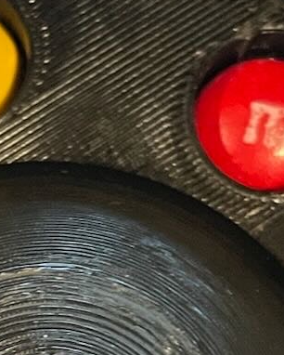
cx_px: -8
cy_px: 409
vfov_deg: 13.8
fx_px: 1428
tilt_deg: -82.9
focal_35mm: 136
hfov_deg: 11.2
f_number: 1.6
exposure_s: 1/30
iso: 800
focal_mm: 5.1
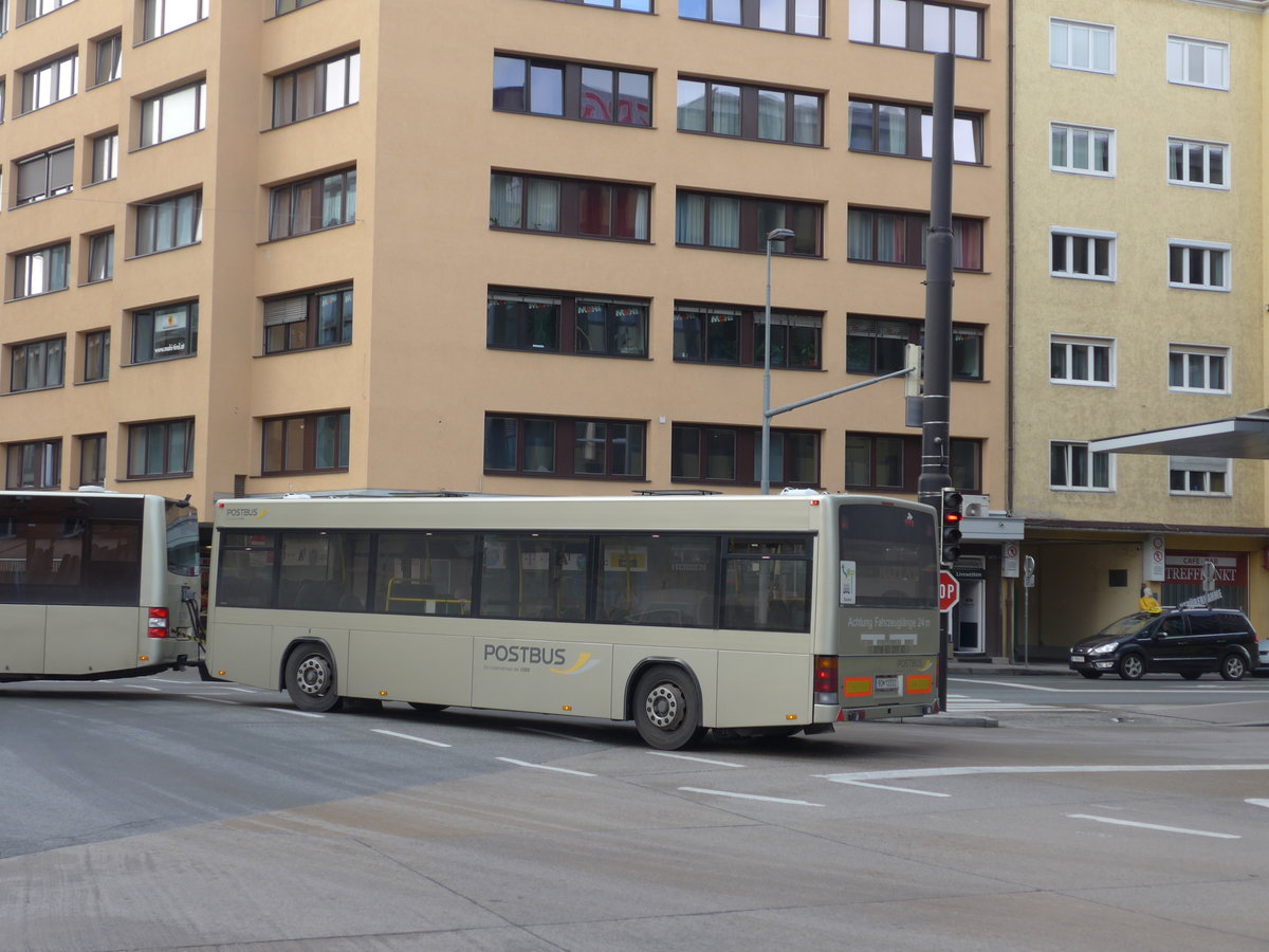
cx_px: 634
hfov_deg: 36.8
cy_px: 476
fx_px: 1906
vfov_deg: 28.0
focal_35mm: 52
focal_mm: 10.7
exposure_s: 1/200
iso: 80
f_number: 3.3
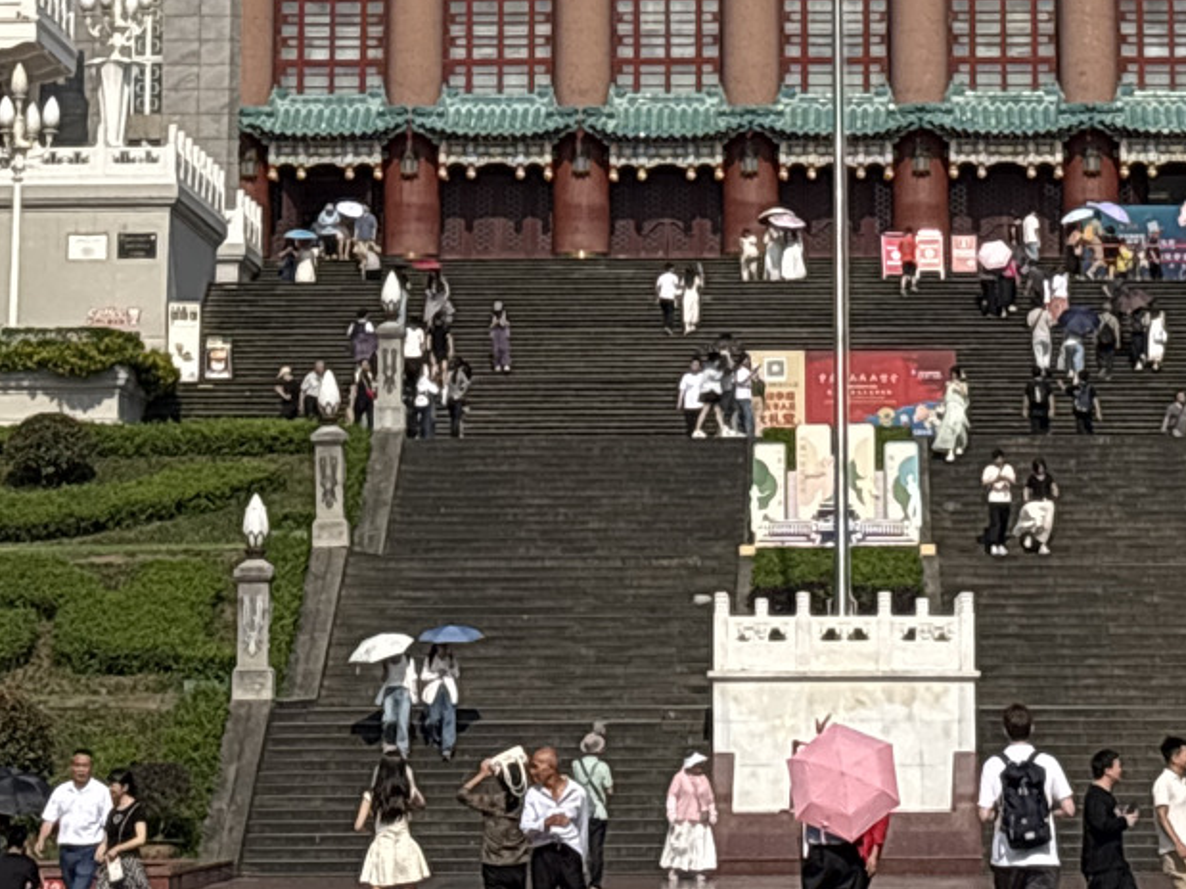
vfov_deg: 8.6
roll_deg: -0.4
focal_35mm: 168
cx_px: 749
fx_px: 5755
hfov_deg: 11.8
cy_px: -475
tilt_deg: +11.8
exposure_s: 1/4854
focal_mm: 5.96
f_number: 1.6
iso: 32
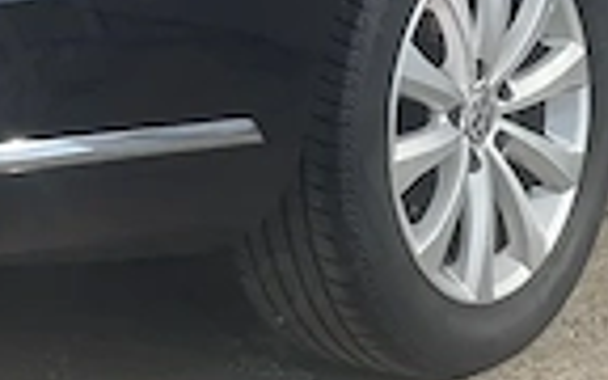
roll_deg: +0.9
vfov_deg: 5.6
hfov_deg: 9.2
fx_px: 3795
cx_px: 207
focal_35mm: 229
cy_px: -473
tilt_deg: -4.0
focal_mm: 6
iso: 32
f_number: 2
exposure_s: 1/1453
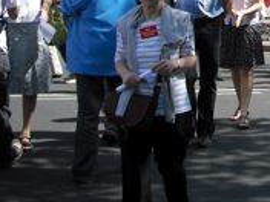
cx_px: 442
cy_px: -162
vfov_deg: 10.1
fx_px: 1076
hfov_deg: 13.2
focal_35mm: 138
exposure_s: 1/500
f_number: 2.8
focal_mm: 6.2
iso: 64
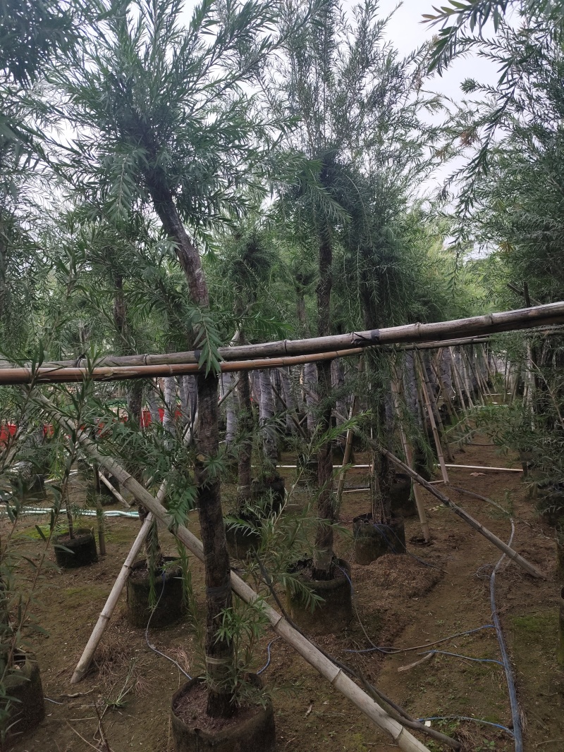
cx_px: 282
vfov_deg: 73.9
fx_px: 500
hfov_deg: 58.9
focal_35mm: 23
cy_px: 376
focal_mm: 6.19
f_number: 1.65
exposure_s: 1/264
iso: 50
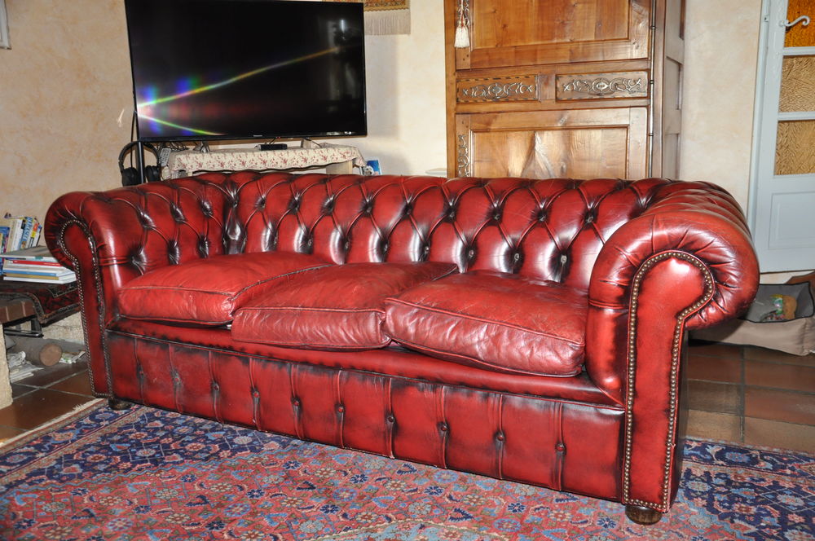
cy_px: 270
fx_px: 746
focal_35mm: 33
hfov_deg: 57.3
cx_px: 408
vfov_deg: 39.9
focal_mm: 22
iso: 800
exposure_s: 1/60
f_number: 3.8
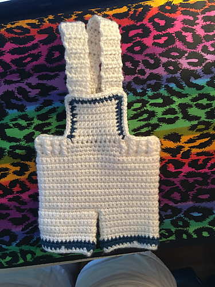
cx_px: 108
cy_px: 144
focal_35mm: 29
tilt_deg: -85.1
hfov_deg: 48.2
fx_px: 240
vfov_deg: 61.7
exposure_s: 1/4
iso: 64
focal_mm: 4.15
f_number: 2.2
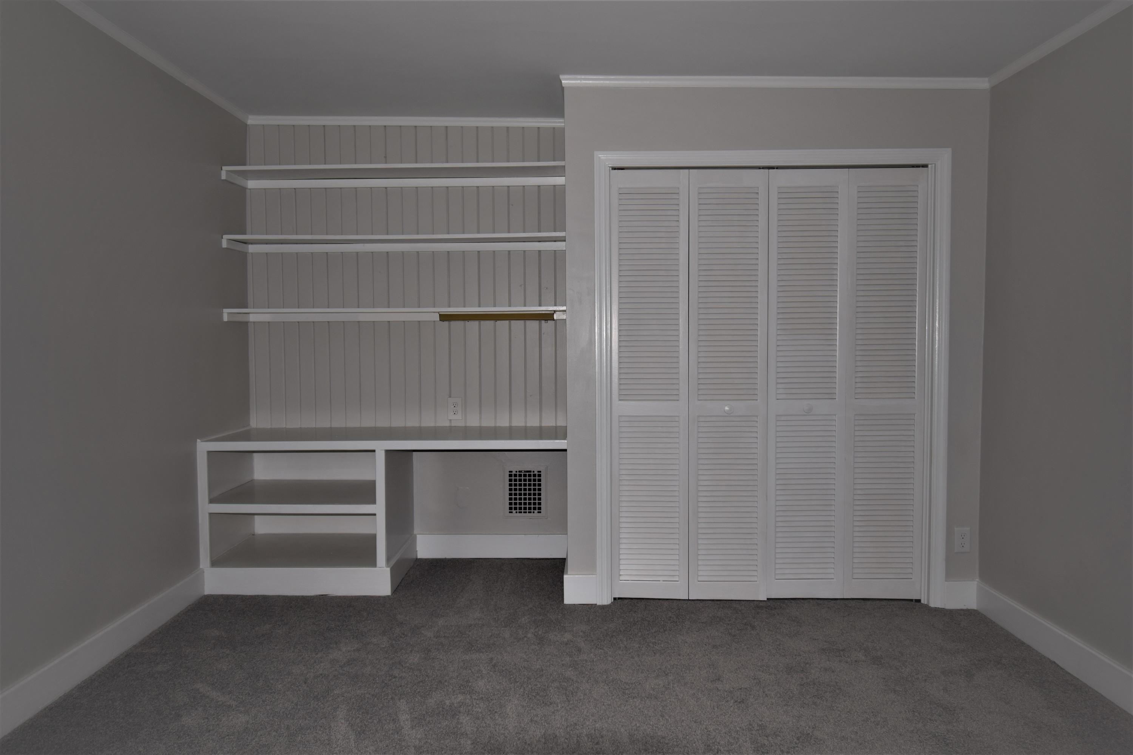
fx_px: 708
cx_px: 566
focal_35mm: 22
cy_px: 378
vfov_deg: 56.1
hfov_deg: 77.3
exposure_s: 1/60
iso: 100
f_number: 5.3
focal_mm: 15
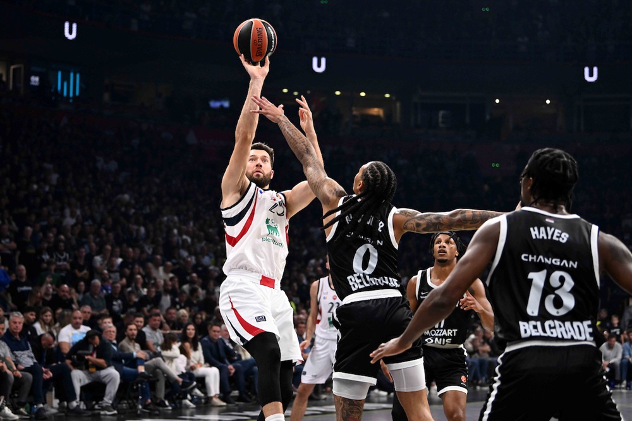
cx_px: 316
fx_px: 1228
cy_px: 210
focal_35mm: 70
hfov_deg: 28.9
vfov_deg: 19.4
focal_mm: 70
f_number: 3.2
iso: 2500
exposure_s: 1/2000
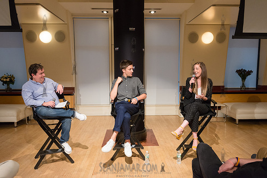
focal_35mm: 28
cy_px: 89
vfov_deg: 46.4
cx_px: 134
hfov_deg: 65.5
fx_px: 208
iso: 2500
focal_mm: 28
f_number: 4
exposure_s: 1/320
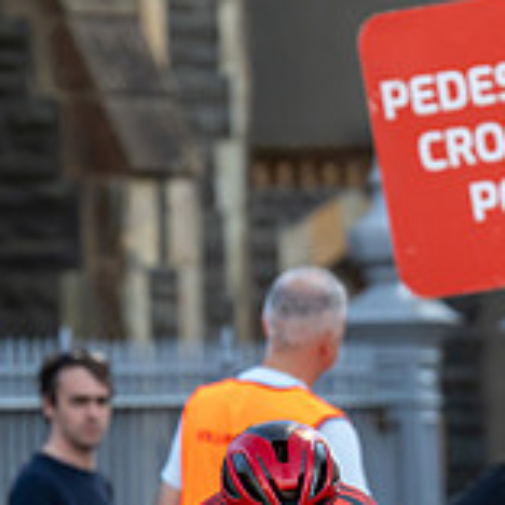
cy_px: 761
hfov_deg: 2.2
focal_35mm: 794
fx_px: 13105
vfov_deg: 2.2
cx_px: 284
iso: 500
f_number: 3.2
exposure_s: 1/800
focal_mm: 168
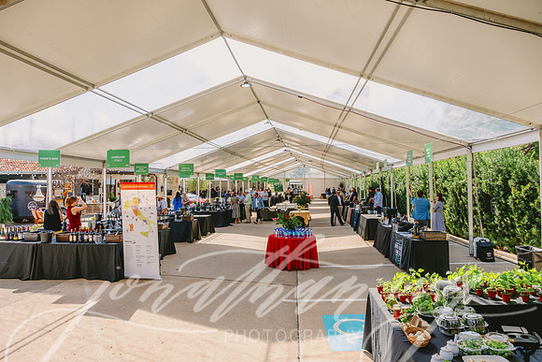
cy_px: 181
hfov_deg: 73.7
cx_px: 271
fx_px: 361
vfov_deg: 53.2
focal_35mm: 24
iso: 200
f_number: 7.1
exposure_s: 1/400
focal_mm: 24
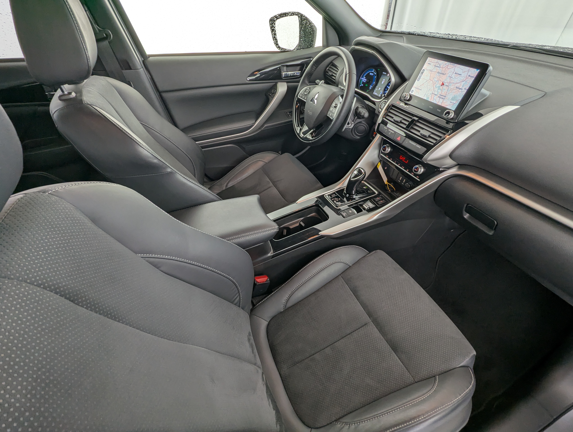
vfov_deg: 78.2
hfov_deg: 94.4
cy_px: 216
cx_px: 286
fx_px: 265
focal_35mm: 16
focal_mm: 2.35
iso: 42
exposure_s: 1/27
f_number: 2.2
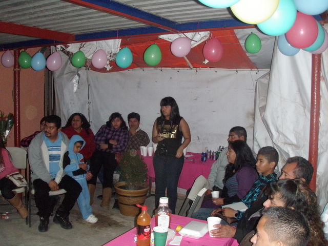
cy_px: 123
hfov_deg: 49.0
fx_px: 360
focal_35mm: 38
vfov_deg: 37.7
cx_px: 164
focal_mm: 6.7
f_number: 3.5
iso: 500
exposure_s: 1/30
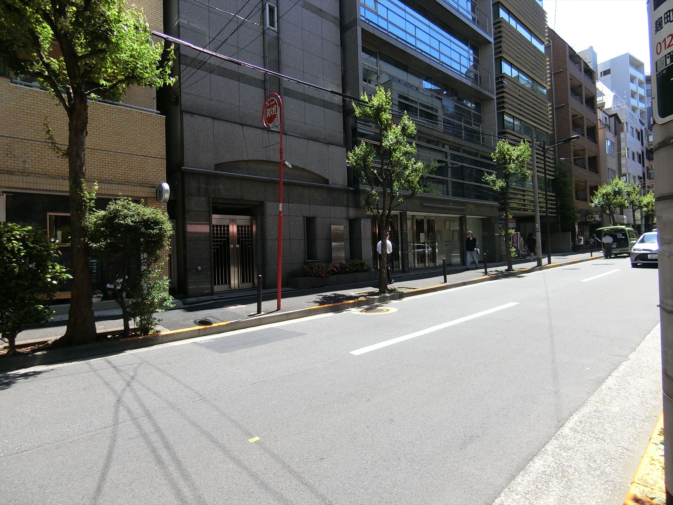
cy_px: 252
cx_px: 336
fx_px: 369
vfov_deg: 68.7
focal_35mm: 19
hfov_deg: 84.7
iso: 100
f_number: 6.9
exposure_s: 1/125
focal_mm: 4.06
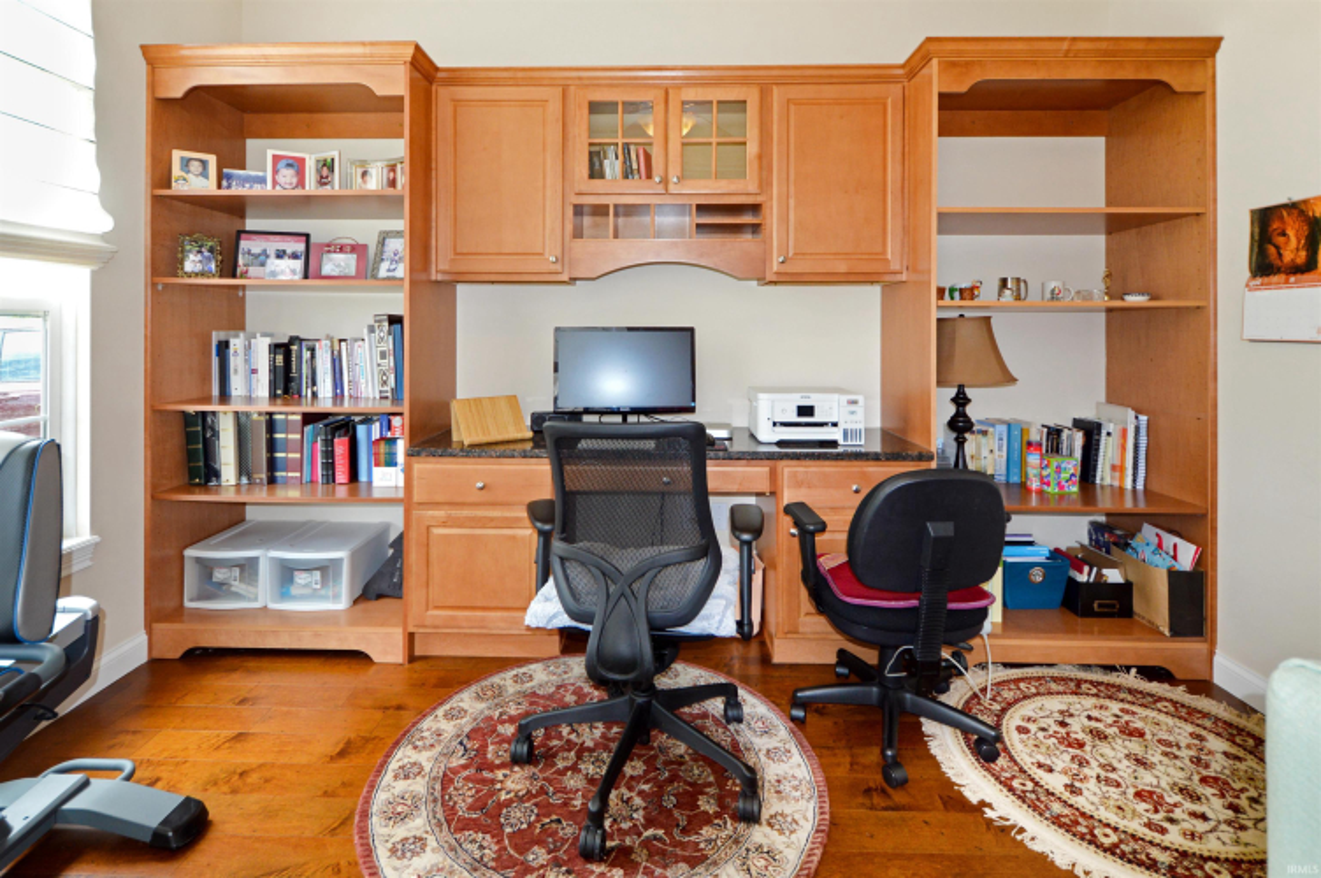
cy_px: 439
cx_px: 660
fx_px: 550
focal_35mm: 15
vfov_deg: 77.2
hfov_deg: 100.4
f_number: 3.5
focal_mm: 10
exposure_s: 1/60
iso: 400
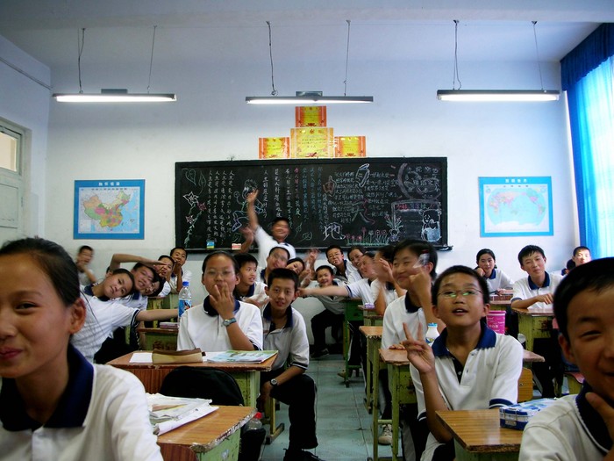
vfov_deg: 40.7
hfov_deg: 52.6
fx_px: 621
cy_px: 230
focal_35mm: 35
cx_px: 307
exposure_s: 1/5.9
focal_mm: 5.8
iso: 50
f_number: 3
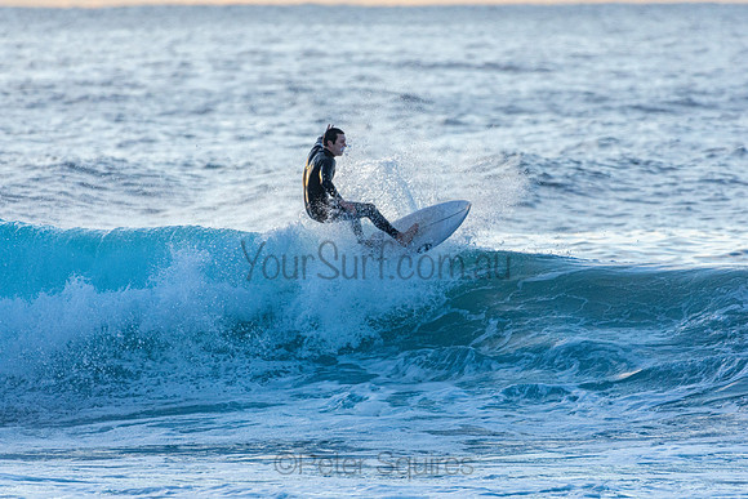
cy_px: 250
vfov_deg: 1.9
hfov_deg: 2.9
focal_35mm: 720
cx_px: 374
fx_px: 14963
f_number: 5.6
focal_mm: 480
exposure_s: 1/1250
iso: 450
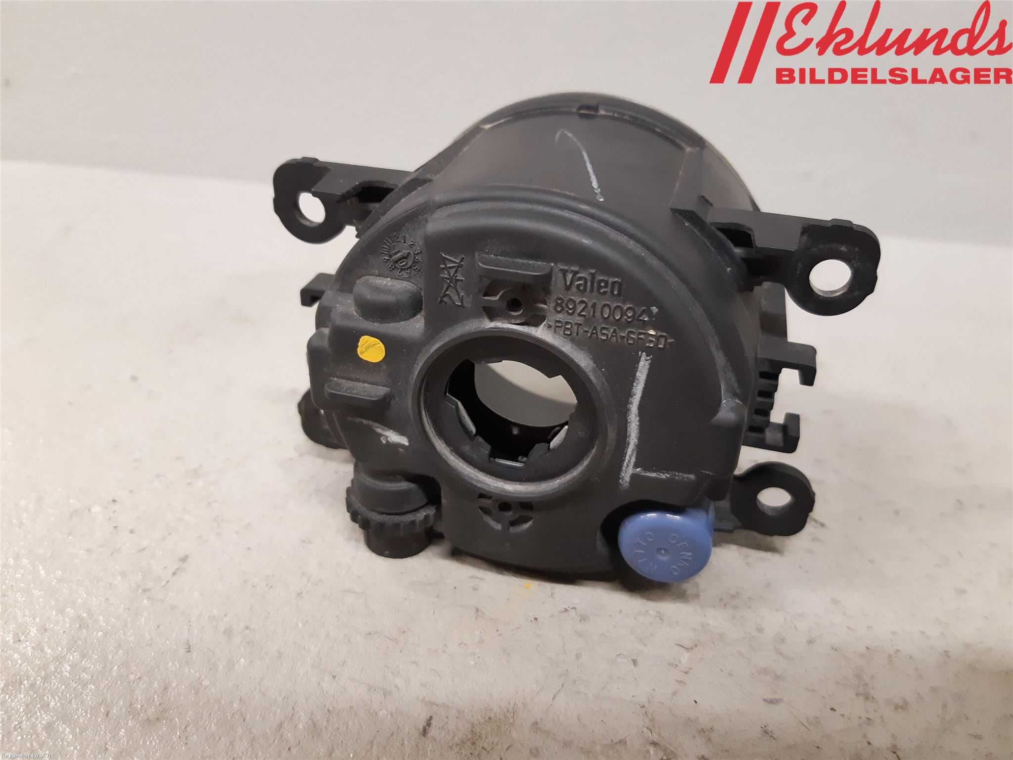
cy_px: 380
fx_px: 761
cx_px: 506
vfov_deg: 53.1
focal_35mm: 26
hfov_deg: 67.3
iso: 320
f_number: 1.7
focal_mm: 3.93
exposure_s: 1/50
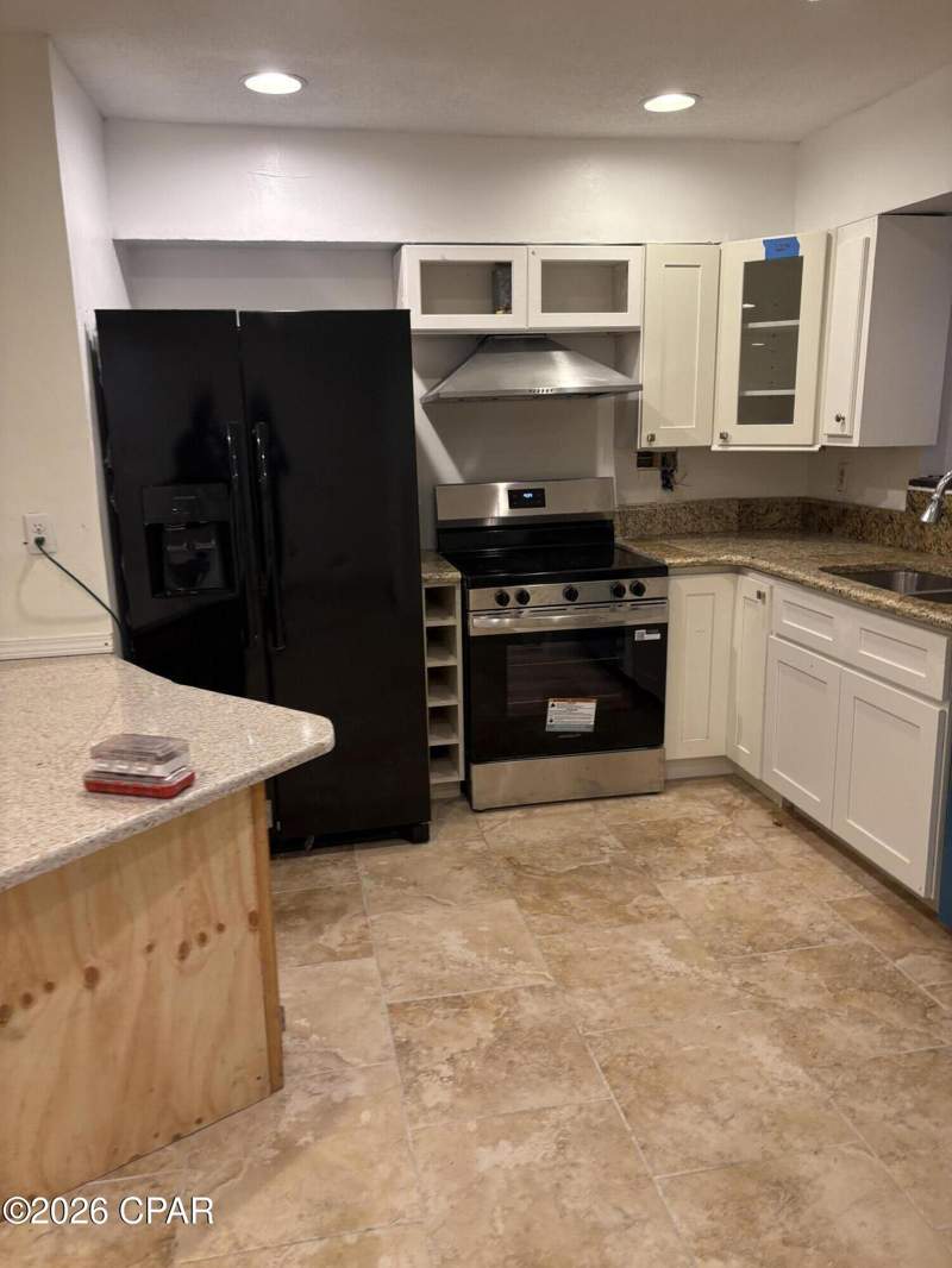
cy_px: 634
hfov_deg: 53.1
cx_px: 476
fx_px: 953
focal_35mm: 26
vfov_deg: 67.3
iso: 100
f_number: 1.6
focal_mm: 5.96
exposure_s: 1/60
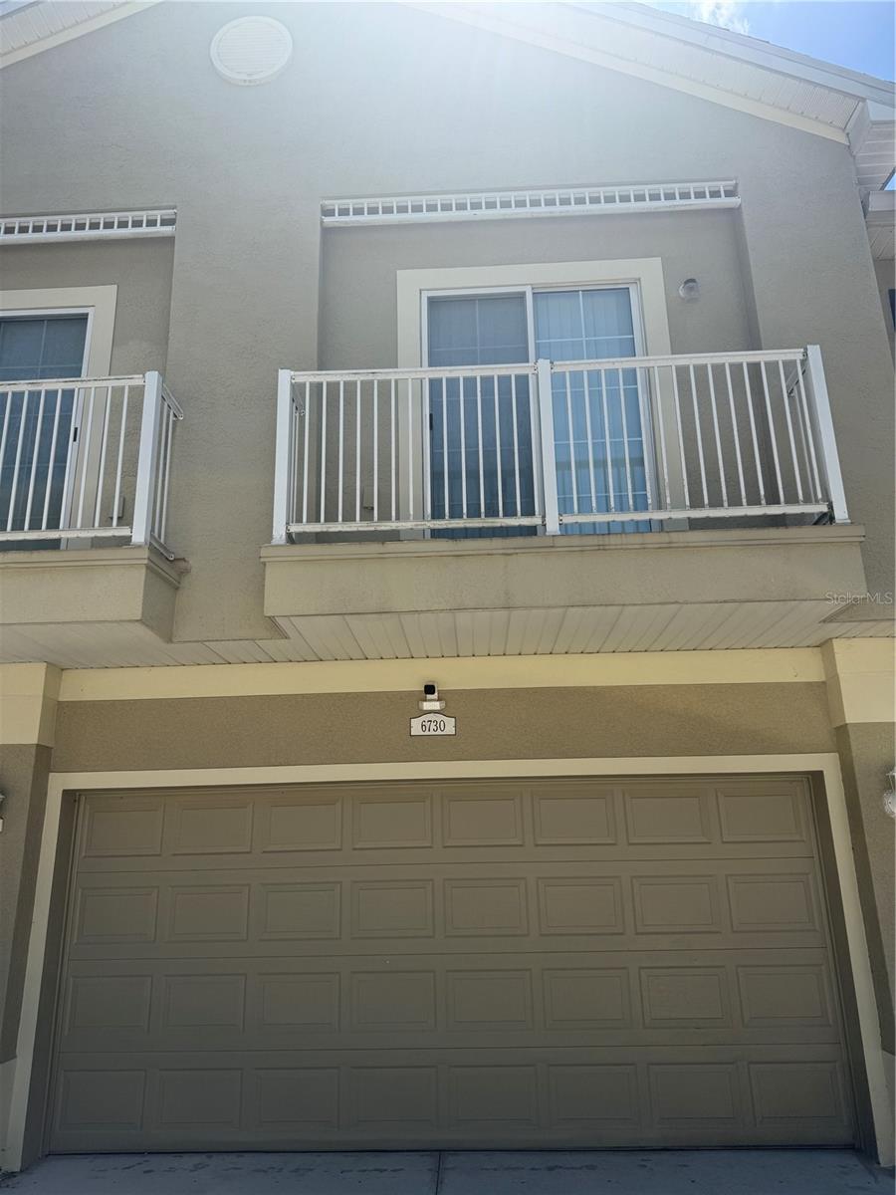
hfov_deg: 56.8
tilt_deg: +15.4
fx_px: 828
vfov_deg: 71.6
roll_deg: +0.1
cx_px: 448
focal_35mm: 24
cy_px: 598
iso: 80
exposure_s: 1/3584
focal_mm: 6.76
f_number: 1.78
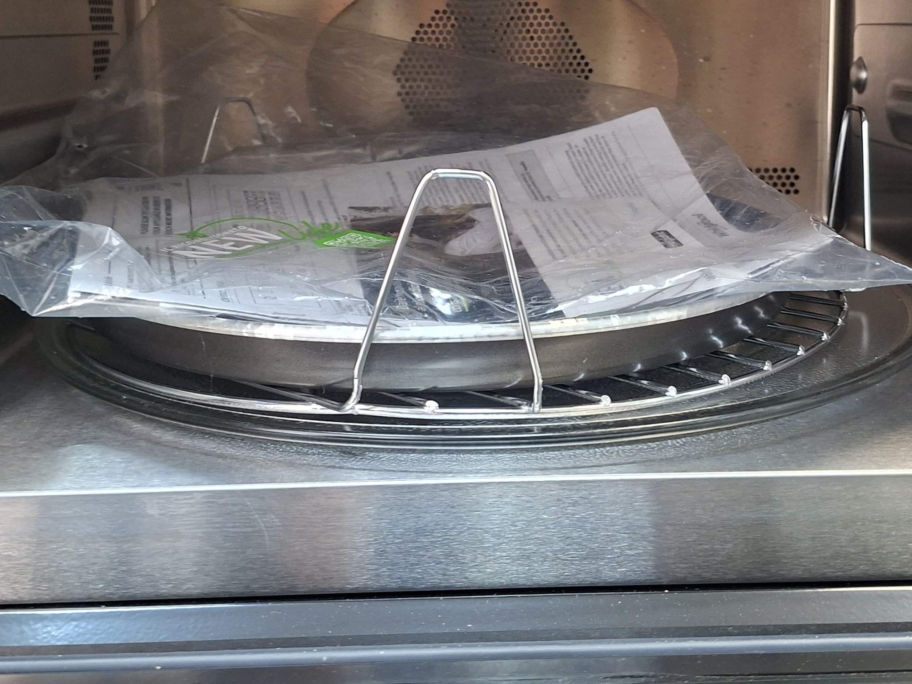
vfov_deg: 32.3
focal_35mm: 44
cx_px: 501
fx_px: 1159
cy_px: 174
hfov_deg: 42.9
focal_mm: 5.54
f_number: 1.8
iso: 320
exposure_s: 1/33
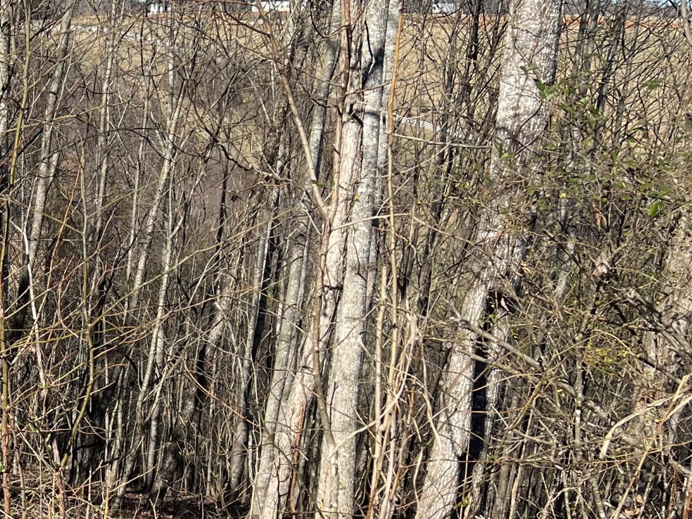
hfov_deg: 25.9
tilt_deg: -14.6
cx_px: -139
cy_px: 422
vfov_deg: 21.6
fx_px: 1339
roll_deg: -0.2
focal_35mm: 67
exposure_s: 1/2123
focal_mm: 5.7
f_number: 1.5
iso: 50
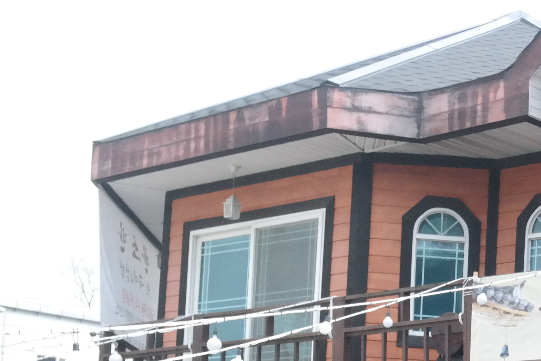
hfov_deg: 21.1
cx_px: 733
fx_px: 1292
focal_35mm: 86
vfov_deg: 15.1
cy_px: 471
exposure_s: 1/6000
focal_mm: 20
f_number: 3.5
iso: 1600
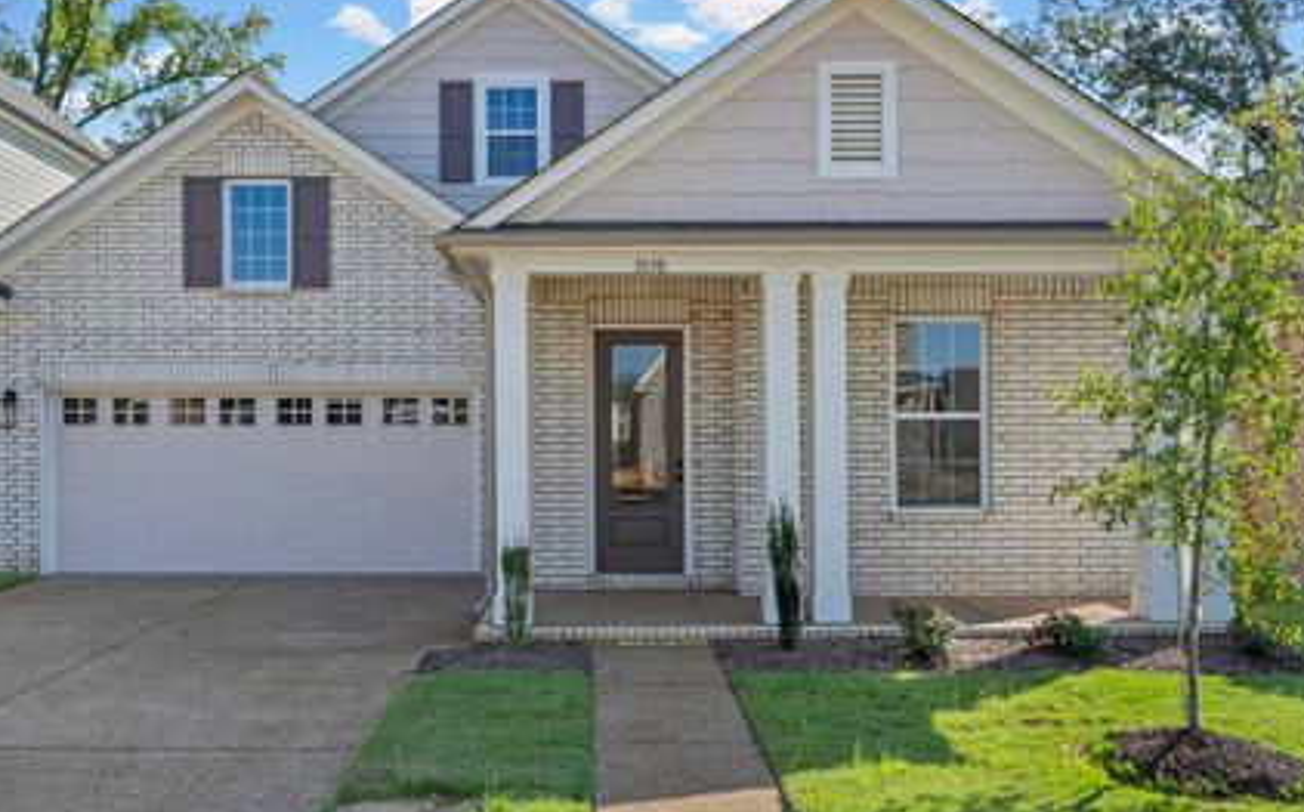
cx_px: 615
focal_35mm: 29
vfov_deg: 43.0
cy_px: 369
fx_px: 1030
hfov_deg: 64.6
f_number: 9.5
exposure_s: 1/500
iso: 1000
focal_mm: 24
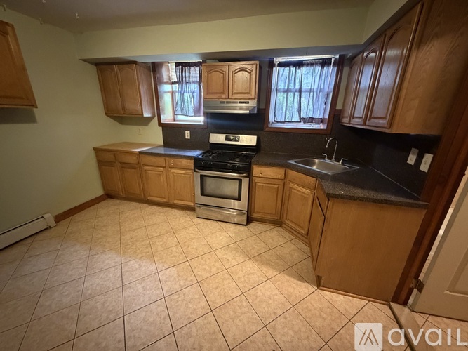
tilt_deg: -18.7
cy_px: 176
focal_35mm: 14
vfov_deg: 85.7
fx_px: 189
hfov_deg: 102.1
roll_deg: -0.3
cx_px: 234
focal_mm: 2.22
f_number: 2.2
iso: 1250
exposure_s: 1/40
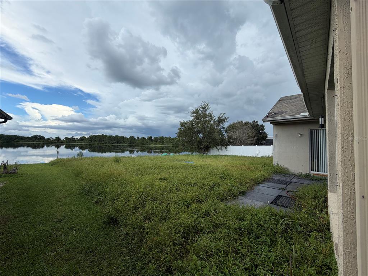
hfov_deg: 102.1
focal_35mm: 14
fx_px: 149
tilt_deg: +4.3
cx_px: 184
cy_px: 138
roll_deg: +0.2
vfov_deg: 85.7
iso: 25
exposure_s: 1/770
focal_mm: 2.22
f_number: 2.2
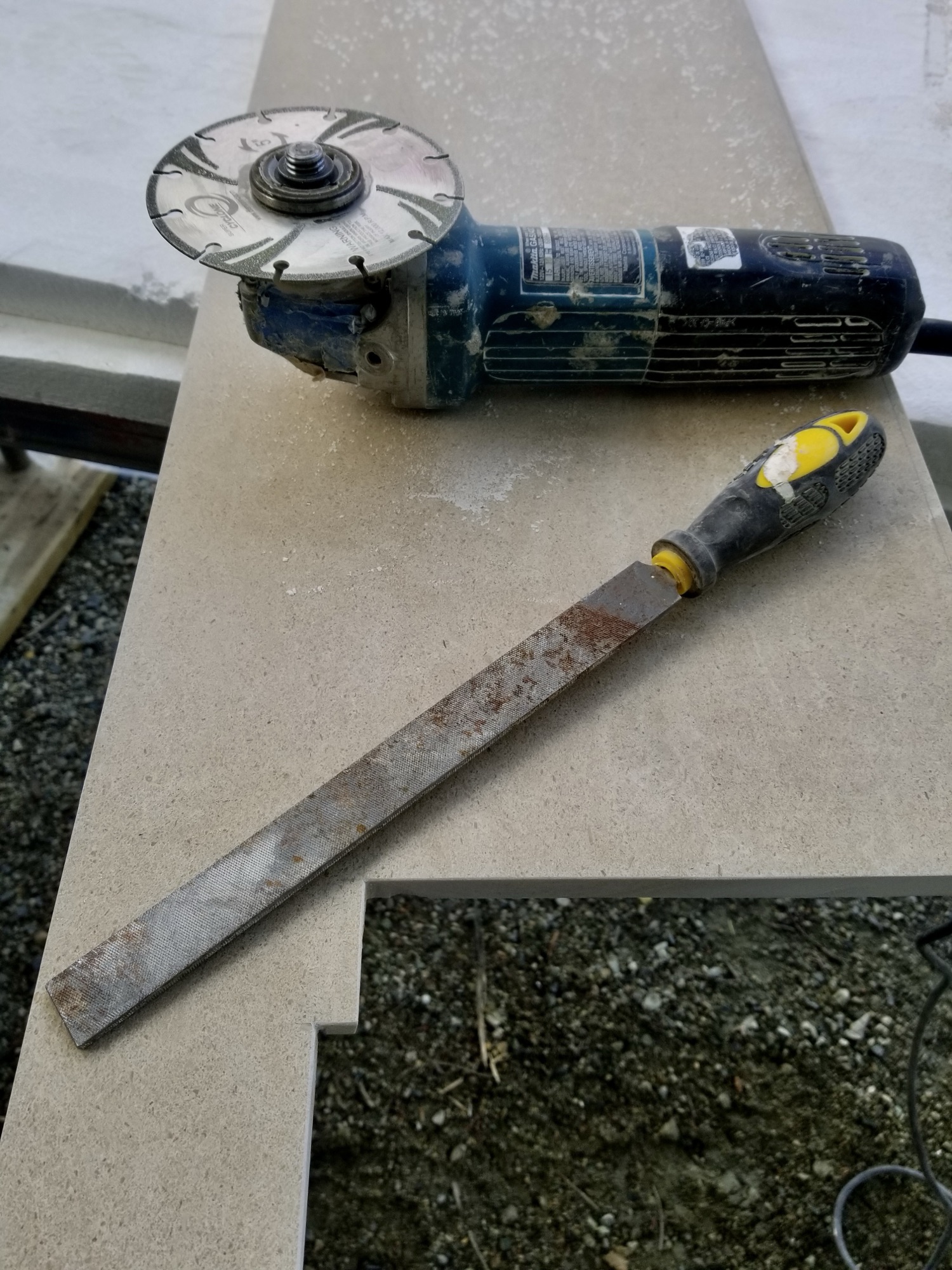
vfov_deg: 67.3
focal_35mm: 26
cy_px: 635
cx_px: 476
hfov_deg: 53.1
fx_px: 953
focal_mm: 4.25
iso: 50
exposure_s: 1/164
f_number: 1.7
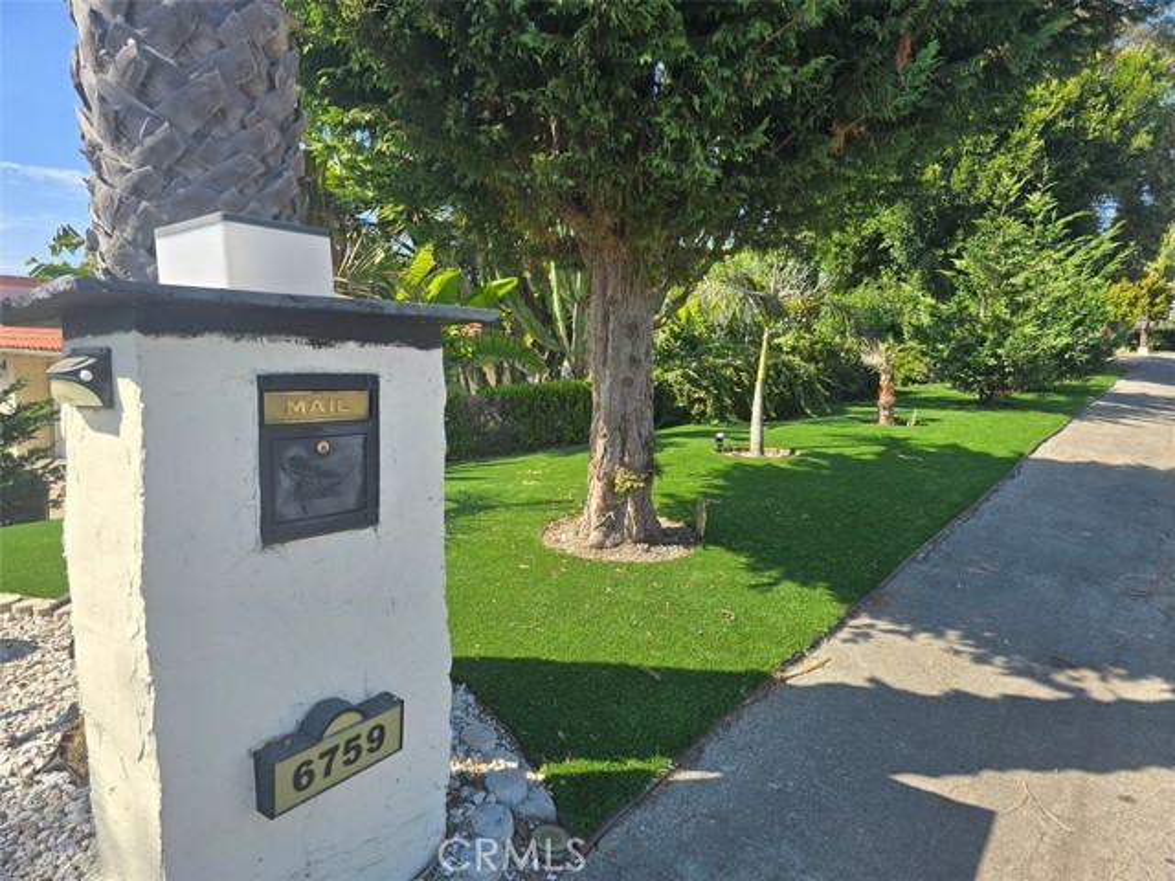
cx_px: 588
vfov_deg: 58.9
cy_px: 440
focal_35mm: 23
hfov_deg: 73.9
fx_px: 781
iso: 12
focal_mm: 6.3
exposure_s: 1/457
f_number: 1.7
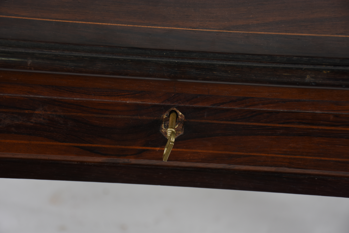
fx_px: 902
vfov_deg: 14.7
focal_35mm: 93
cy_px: 116
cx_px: 174
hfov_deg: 21.9
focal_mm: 62
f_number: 5.6
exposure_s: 1/60
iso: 250
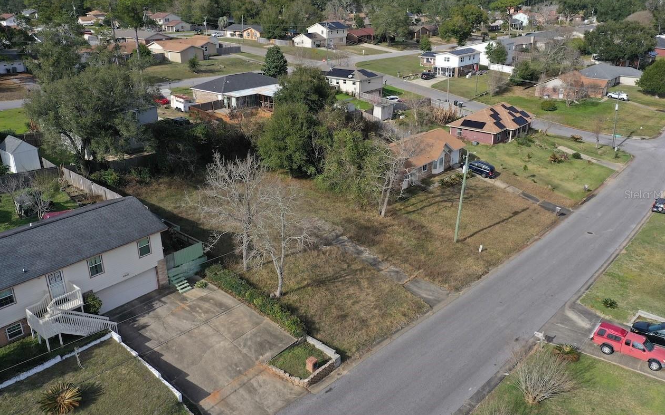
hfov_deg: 64.6
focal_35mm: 29
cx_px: 337
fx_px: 525
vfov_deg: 43.1
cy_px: 194
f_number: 5
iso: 100
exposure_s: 1/200
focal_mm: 10.26
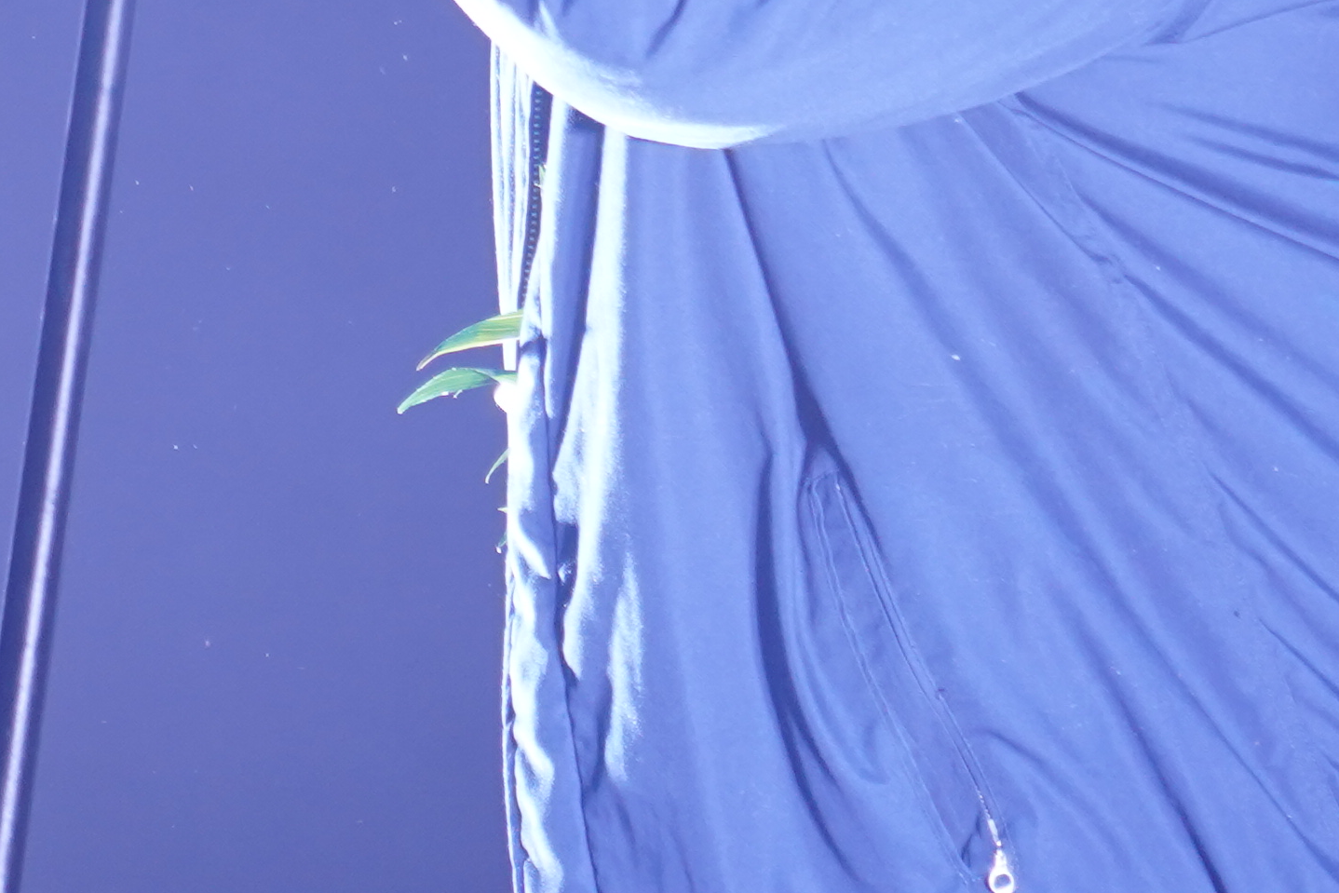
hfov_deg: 4.7
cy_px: -331
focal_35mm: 438
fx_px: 16292
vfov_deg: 3.1
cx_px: 1131
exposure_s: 1/125
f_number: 4
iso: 800
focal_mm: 105
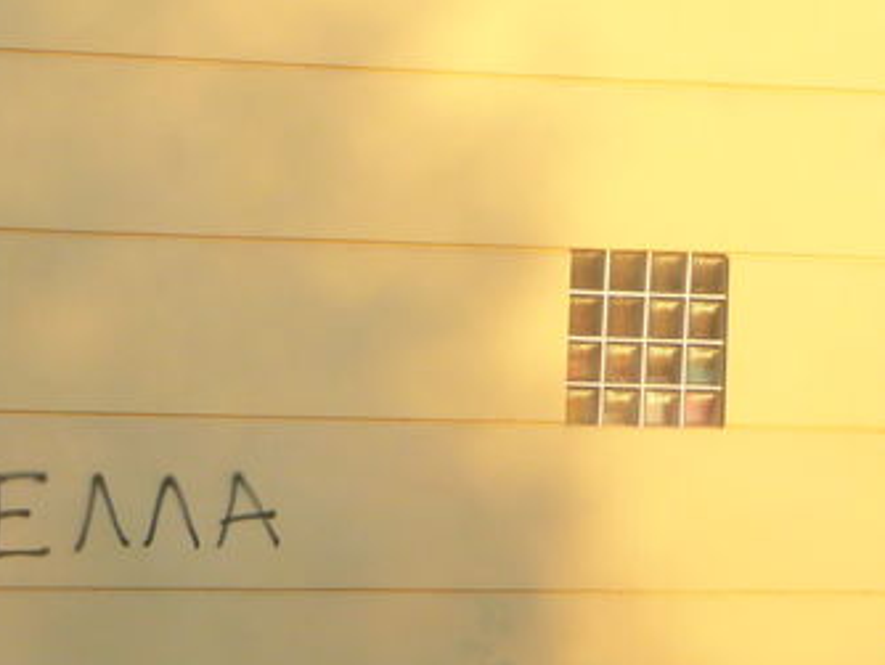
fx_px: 5398
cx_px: 143
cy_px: 531
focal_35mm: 211
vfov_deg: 7.0
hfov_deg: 9.3
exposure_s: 1/160
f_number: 4.7
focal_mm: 18.4
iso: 200
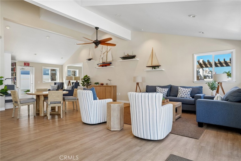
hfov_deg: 78.6
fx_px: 147
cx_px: 120
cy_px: 80
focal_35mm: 22
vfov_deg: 57.2
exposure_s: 1/60
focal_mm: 22
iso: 500
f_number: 8
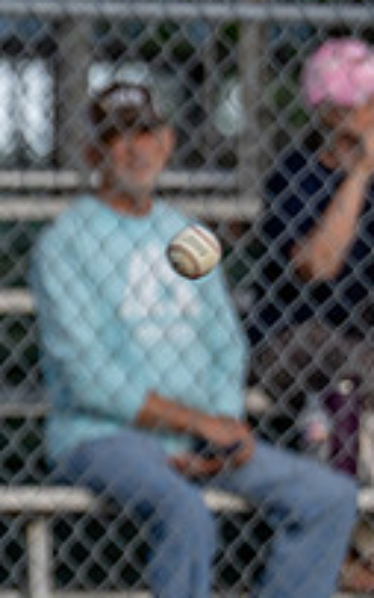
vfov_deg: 1.8
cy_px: 186
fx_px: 18644
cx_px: -458
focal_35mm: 1144
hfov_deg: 1.1
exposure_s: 1/2500
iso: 160
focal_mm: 200
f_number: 2.8
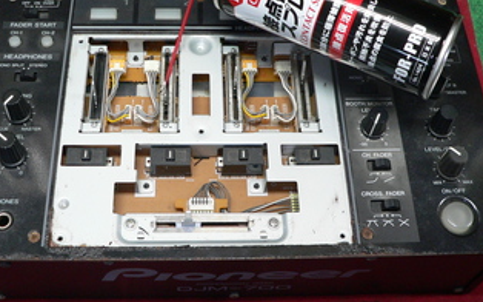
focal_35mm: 50
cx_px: 231
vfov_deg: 25.6
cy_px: 95
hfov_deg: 40.3
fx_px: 658
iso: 200
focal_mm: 6.5
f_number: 2.8
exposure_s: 1/20
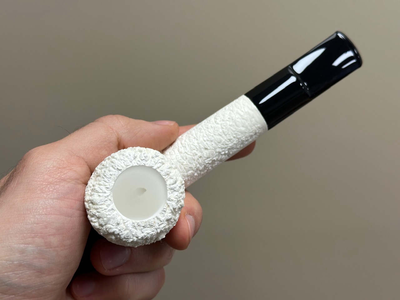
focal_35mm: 48
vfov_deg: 30.3
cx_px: 200
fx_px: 555
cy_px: 150
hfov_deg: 39.7
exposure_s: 1/121
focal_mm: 6.86
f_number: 1.78
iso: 80
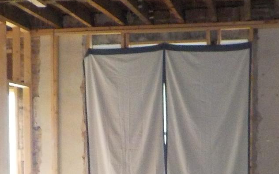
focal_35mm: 103
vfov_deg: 12.5
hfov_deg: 20.1
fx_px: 783
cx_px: 91
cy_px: 199
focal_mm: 4.1
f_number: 3.3
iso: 450
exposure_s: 1/30
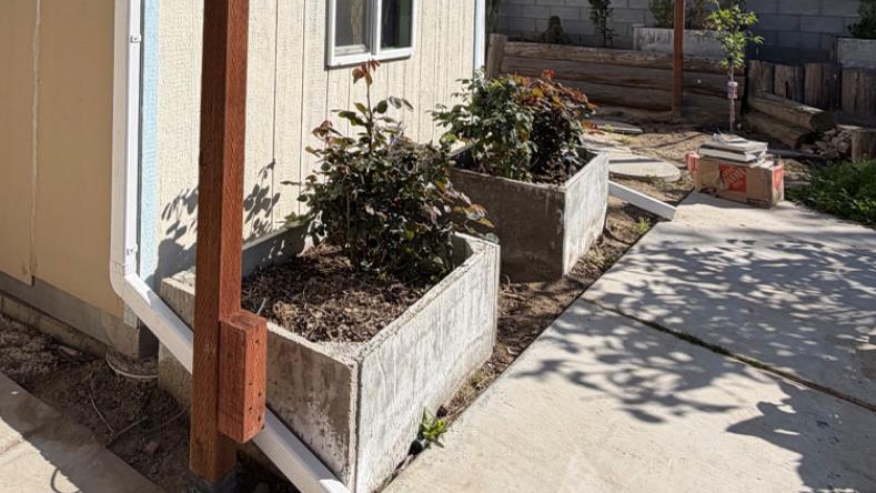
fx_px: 674
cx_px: 255
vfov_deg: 35.9
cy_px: -8
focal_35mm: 29
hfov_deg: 63.4
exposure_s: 1/1145
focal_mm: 2.22
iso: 20
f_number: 2.2
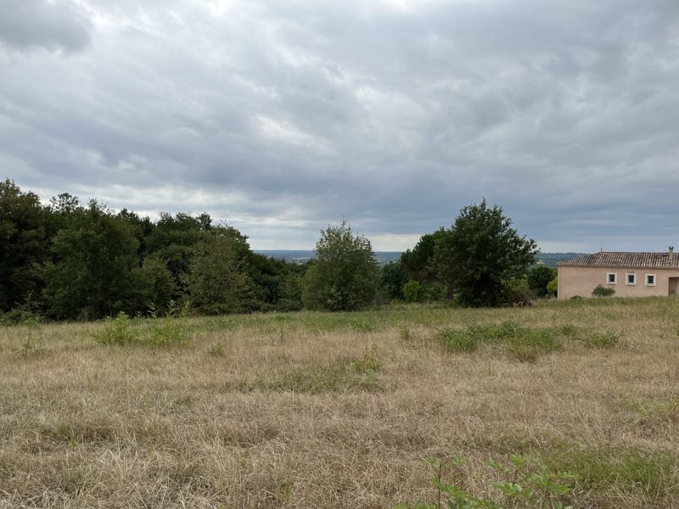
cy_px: 254
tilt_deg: -1.2
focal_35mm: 26
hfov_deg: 67.3
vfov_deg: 53.1
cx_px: 340
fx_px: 510
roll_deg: -0.5
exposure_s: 1/2632
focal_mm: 5.1
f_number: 1.6
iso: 50
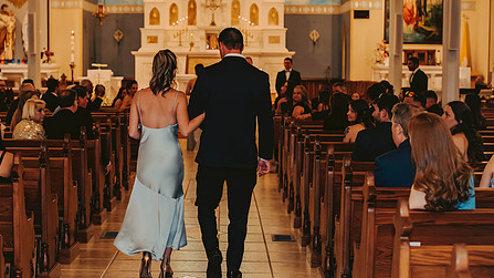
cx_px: 182
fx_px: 890
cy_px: 127
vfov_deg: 17.7
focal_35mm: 68
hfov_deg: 30.9
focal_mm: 50
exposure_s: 1/125
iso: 800
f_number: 2.8
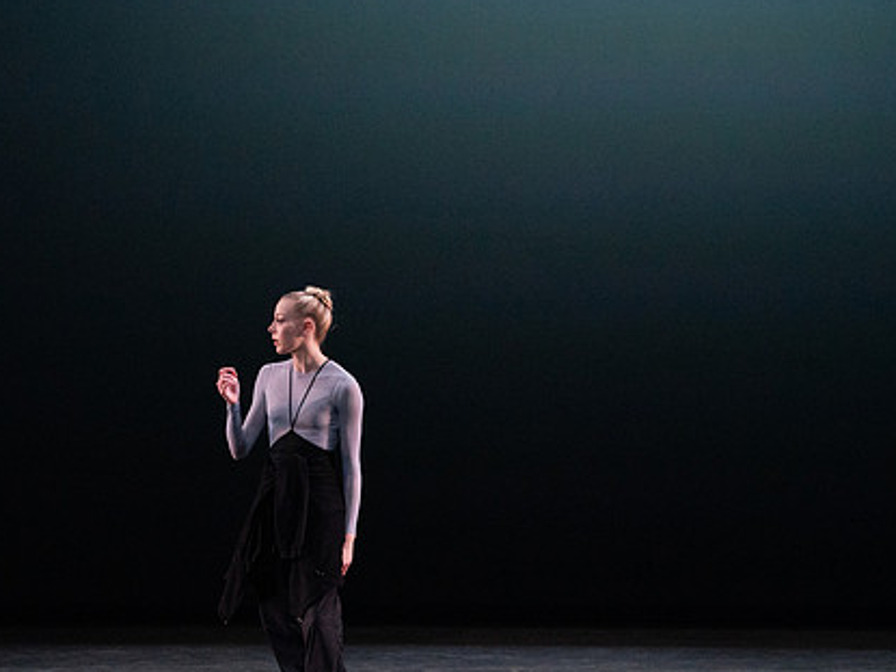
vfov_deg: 5.5
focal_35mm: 269
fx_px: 6961
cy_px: 409
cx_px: 302
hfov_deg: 7.4
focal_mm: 200
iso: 12800
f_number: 8
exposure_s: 1/500
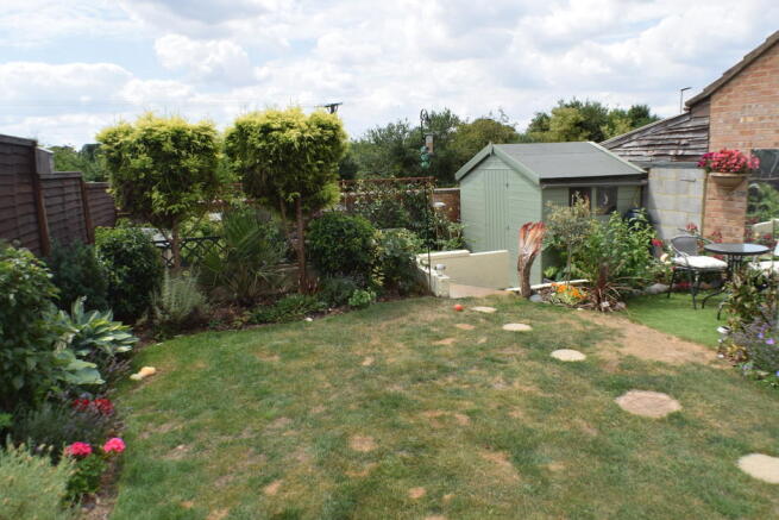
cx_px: 390
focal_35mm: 30
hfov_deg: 61.9
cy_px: 260
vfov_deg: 43.6
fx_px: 649
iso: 100
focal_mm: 20
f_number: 9
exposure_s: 1/200
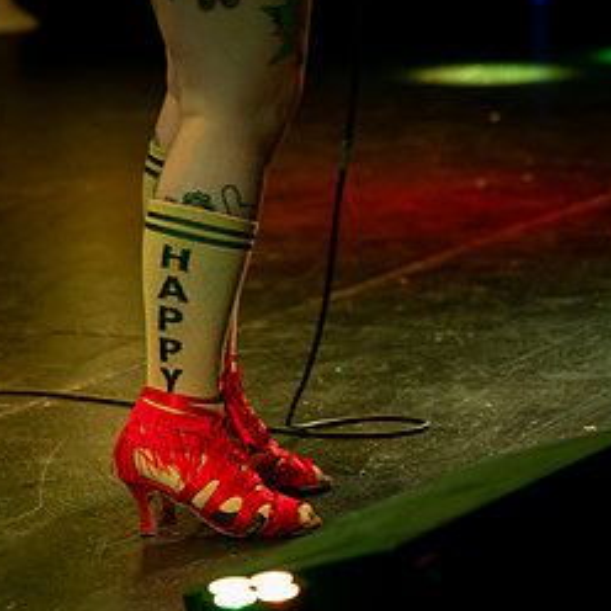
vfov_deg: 7.4
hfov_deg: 7.3
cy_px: 283
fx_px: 4753
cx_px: 525
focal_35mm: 238
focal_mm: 120
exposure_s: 1/160
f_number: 4
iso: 4000
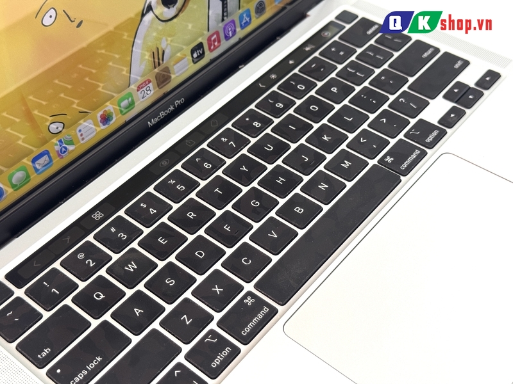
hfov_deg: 39.7
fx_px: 711
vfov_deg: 30.3
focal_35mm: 48
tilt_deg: -48.6
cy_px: 192
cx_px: 256
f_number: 1.78
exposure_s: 1/77
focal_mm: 6.76
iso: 100
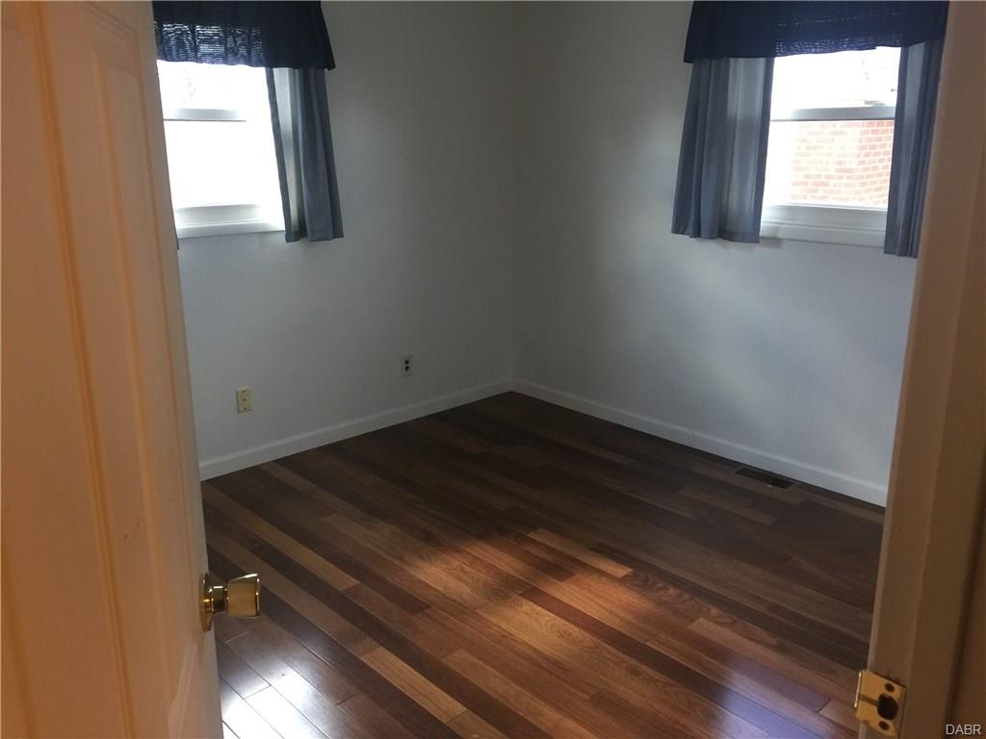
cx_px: 493
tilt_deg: -13.0
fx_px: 826
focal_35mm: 29
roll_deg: +0.2
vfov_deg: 48.2
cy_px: 370
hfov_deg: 61.7
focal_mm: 4.15
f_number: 2.2
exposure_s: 1/30
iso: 50
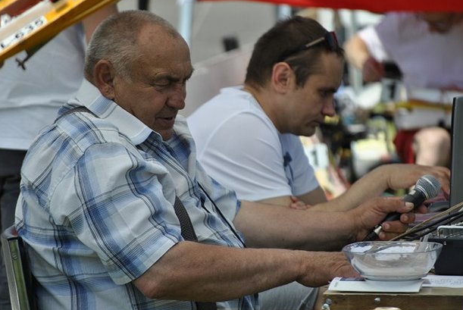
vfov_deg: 4.3
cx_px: 233
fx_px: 4108
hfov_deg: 6.5
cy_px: 149
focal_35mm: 319
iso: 200
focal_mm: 200
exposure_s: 1/800
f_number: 5.6
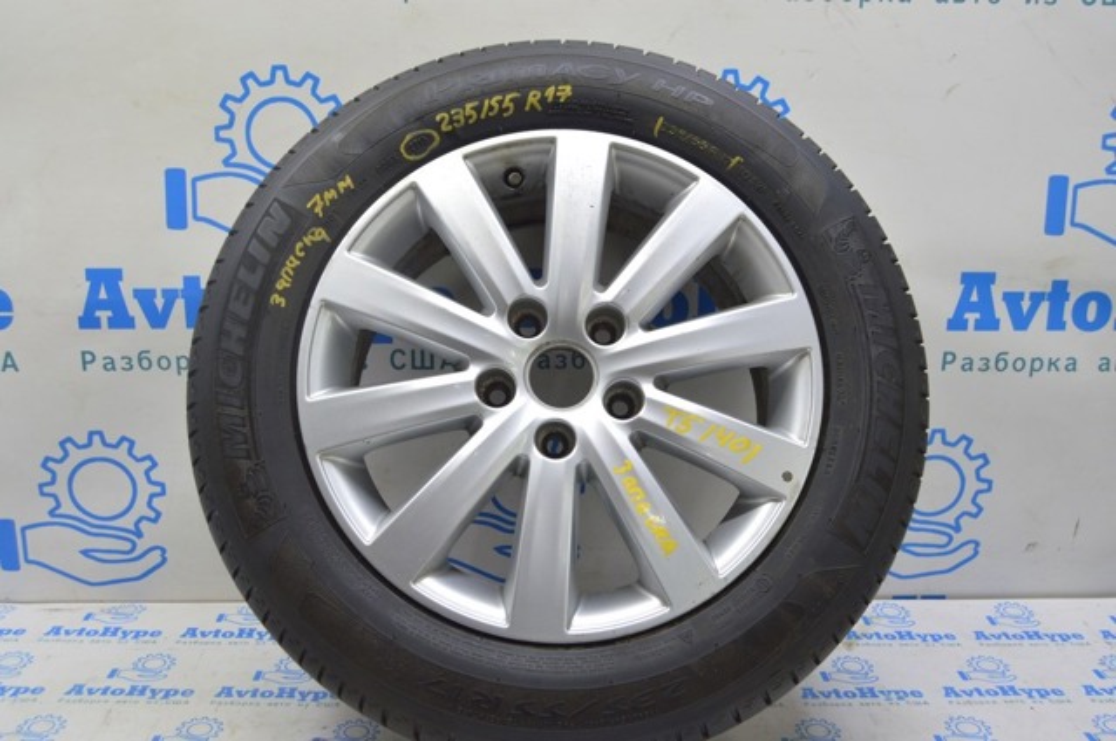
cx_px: 558
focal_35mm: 36
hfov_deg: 53.2
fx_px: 1115
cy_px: 370
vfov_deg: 36.8
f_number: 5.6
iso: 400
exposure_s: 1/20
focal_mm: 24
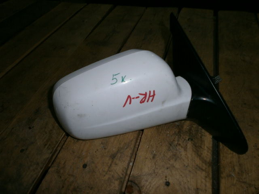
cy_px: 97
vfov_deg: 51.4
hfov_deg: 65.3
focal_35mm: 27
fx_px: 202
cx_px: 130
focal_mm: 4.8
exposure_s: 1/30
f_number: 2.9
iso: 125
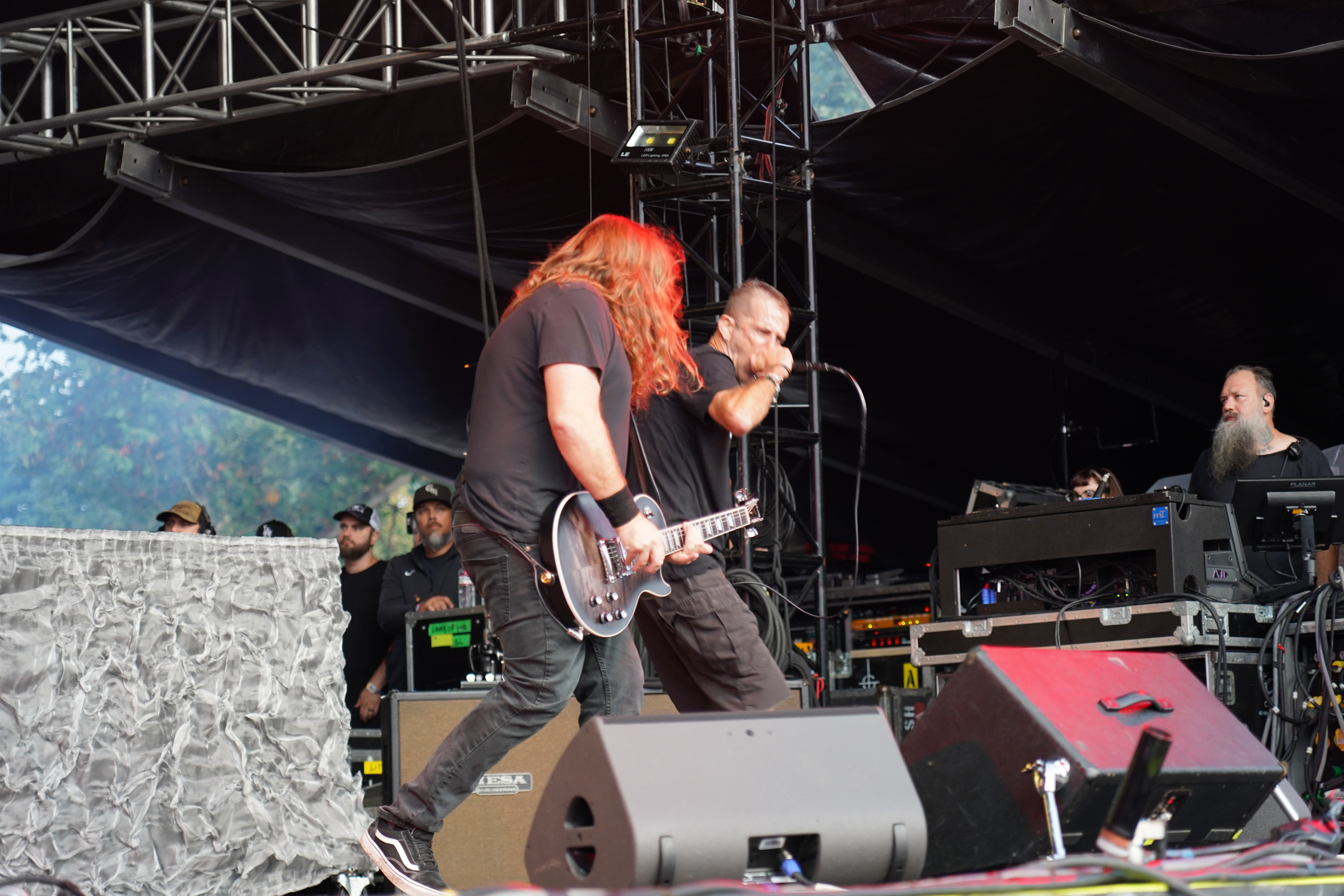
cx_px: 672
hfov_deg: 19.5
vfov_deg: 13.0
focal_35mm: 105
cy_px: 448
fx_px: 3920
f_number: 4
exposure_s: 1/125
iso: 800
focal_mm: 105
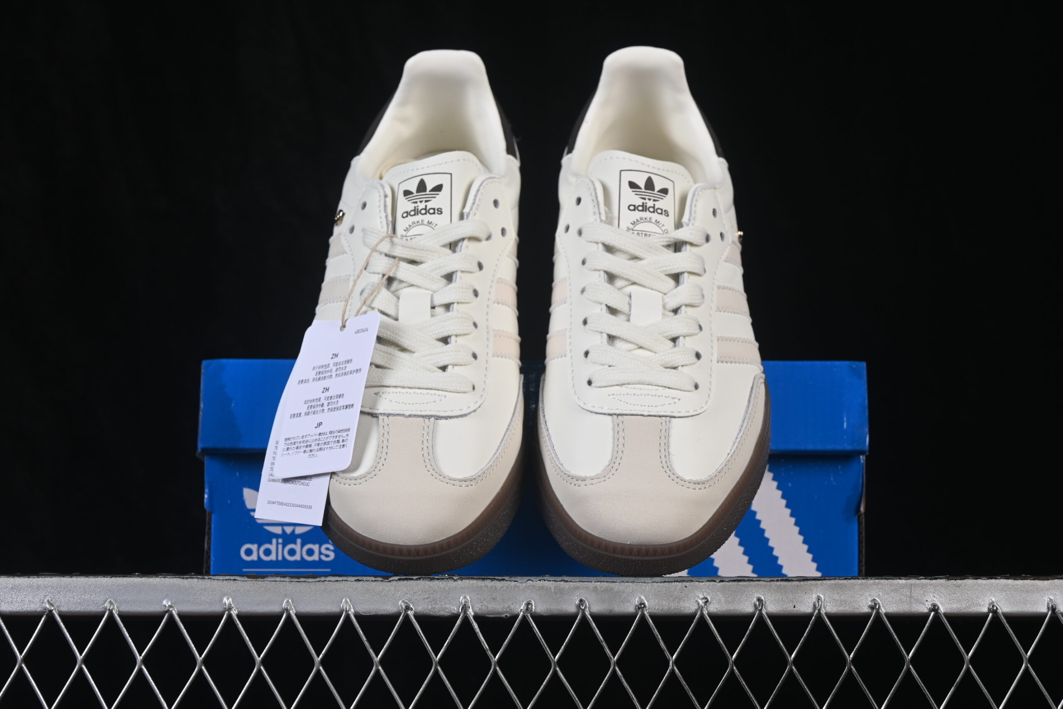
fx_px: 2215
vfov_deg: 18.2
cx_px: 532
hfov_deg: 27.0
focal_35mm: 75
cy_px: 354
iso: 160
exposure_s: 1/80
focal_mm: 50
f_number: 8
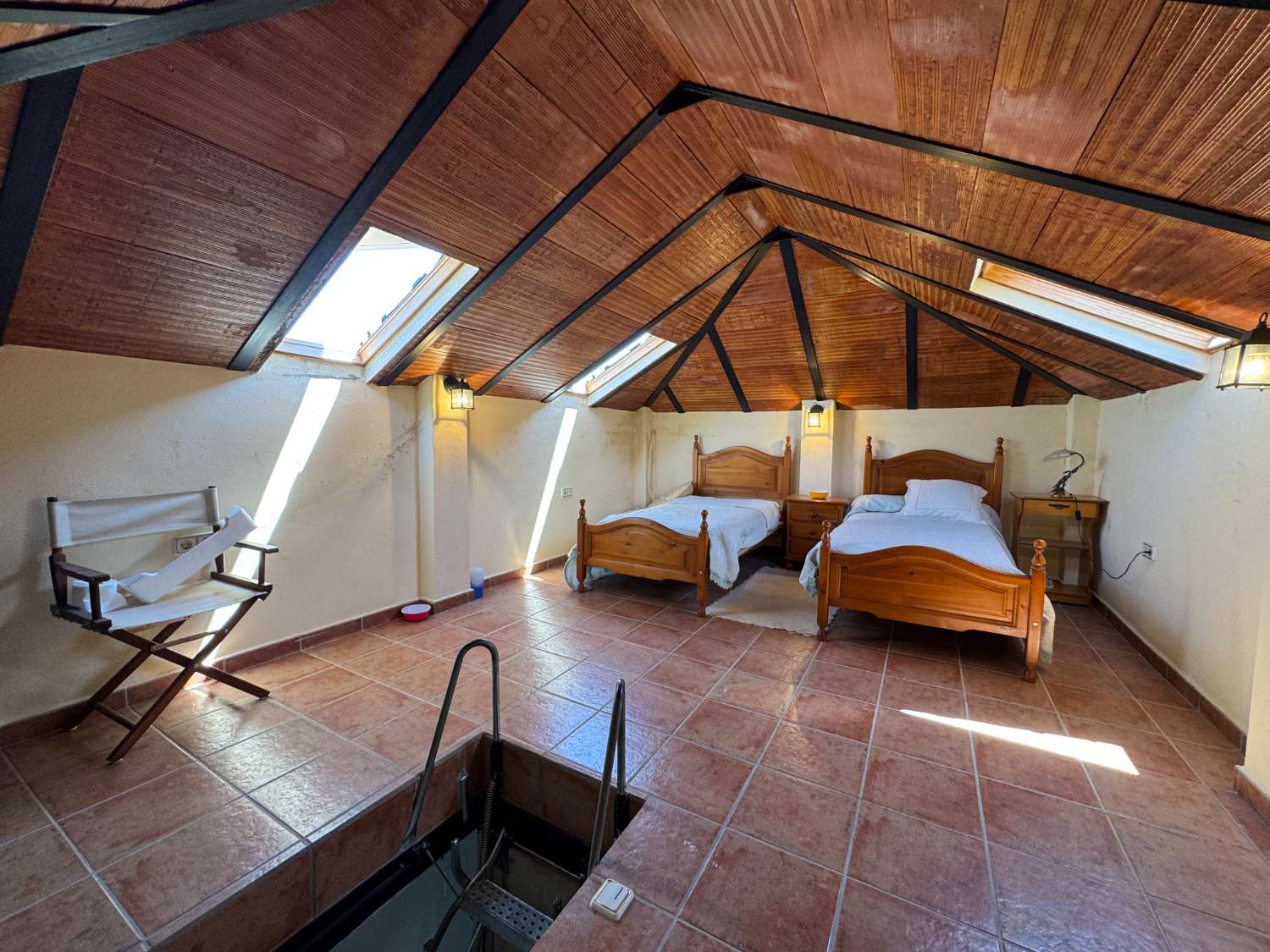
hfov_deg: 102.1
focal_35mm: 14
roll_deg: -0.5
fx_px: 514
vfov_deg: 85.7
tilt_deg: -3.1
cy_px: 476
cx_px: 635
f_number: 2.2
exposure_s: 1/100
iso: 100
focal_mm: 2.22
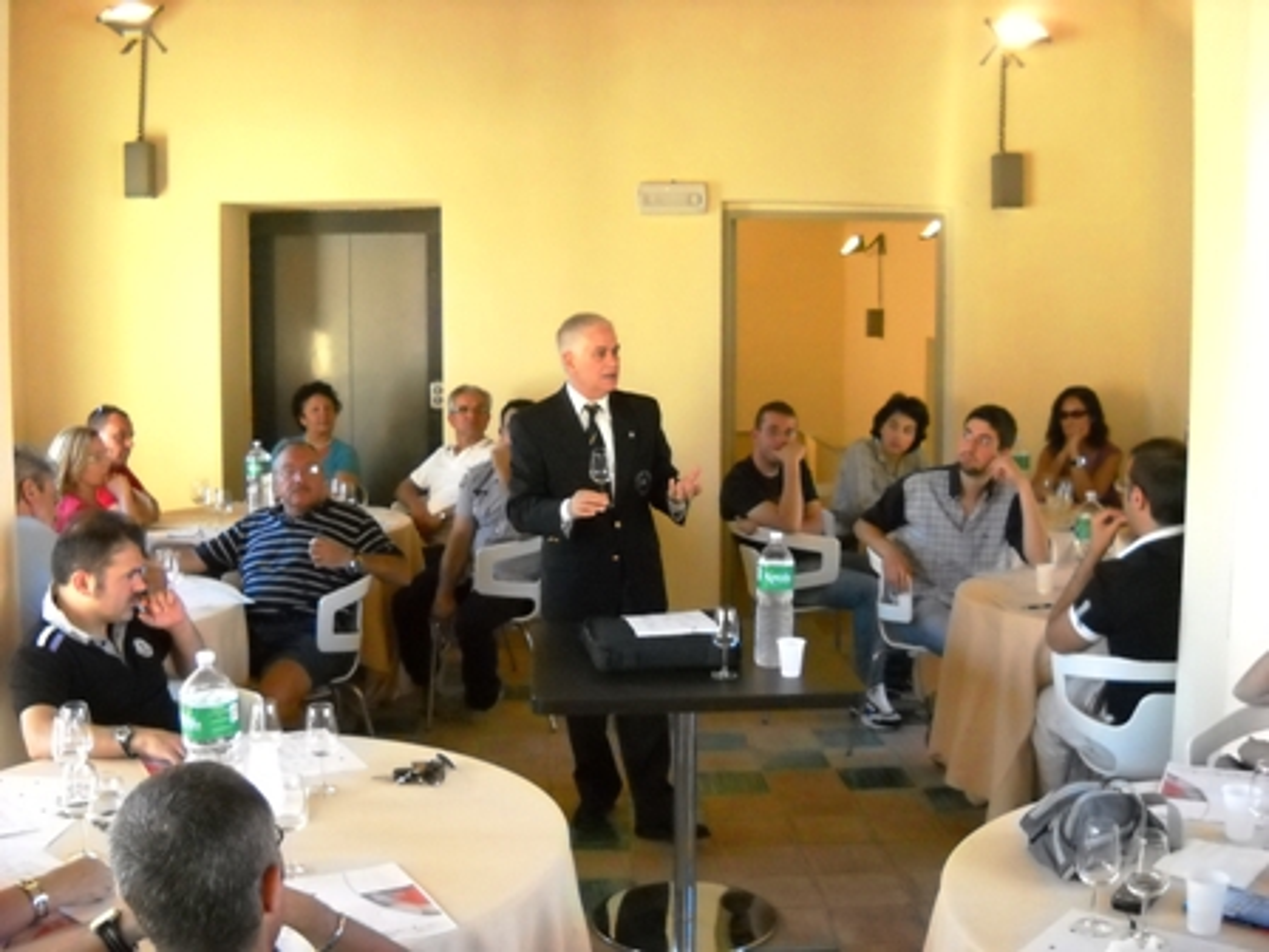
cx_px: 634
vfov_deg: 35.1
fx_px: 1503
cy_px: 476
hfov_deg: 45.8
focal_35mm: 41
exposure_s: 1/141
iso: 800
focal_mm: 6.72
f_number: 3.1
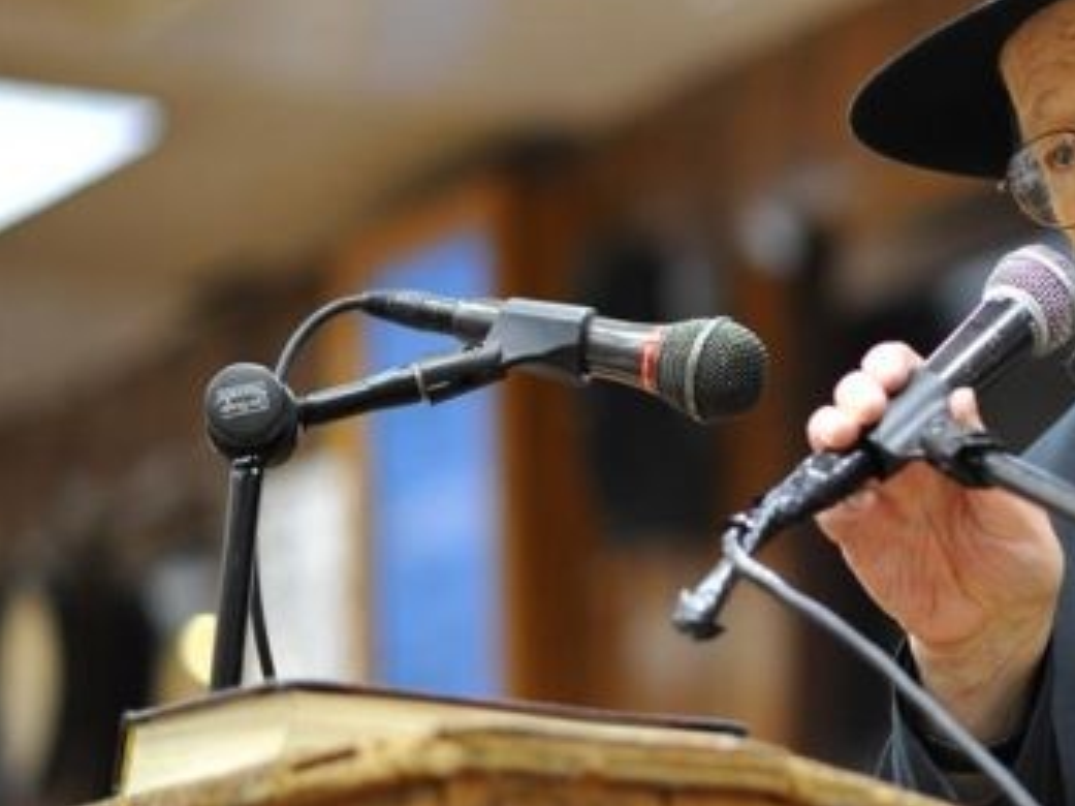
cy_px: 411
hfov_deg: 10.8
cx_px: 1180
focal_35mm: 181
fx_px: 5619
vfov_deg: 8.2
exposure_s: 1/160
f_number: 2
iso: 1000
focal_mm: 85
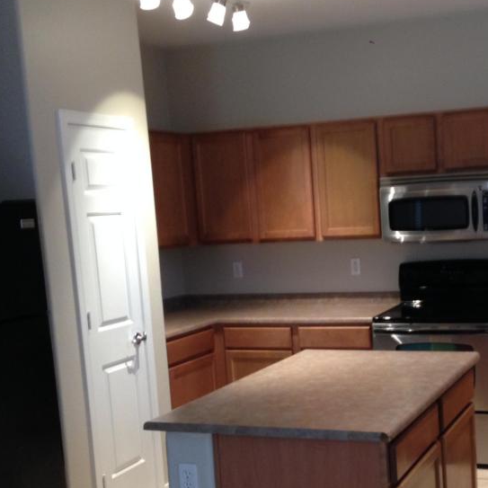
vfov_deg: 31.0
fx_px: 877
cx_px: 368
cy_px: 303
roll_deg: +3.3
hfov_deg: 30.5
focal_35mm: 55
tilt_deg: -5.2
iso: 125
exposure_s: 1/20
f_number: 2.4
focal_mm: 4.12
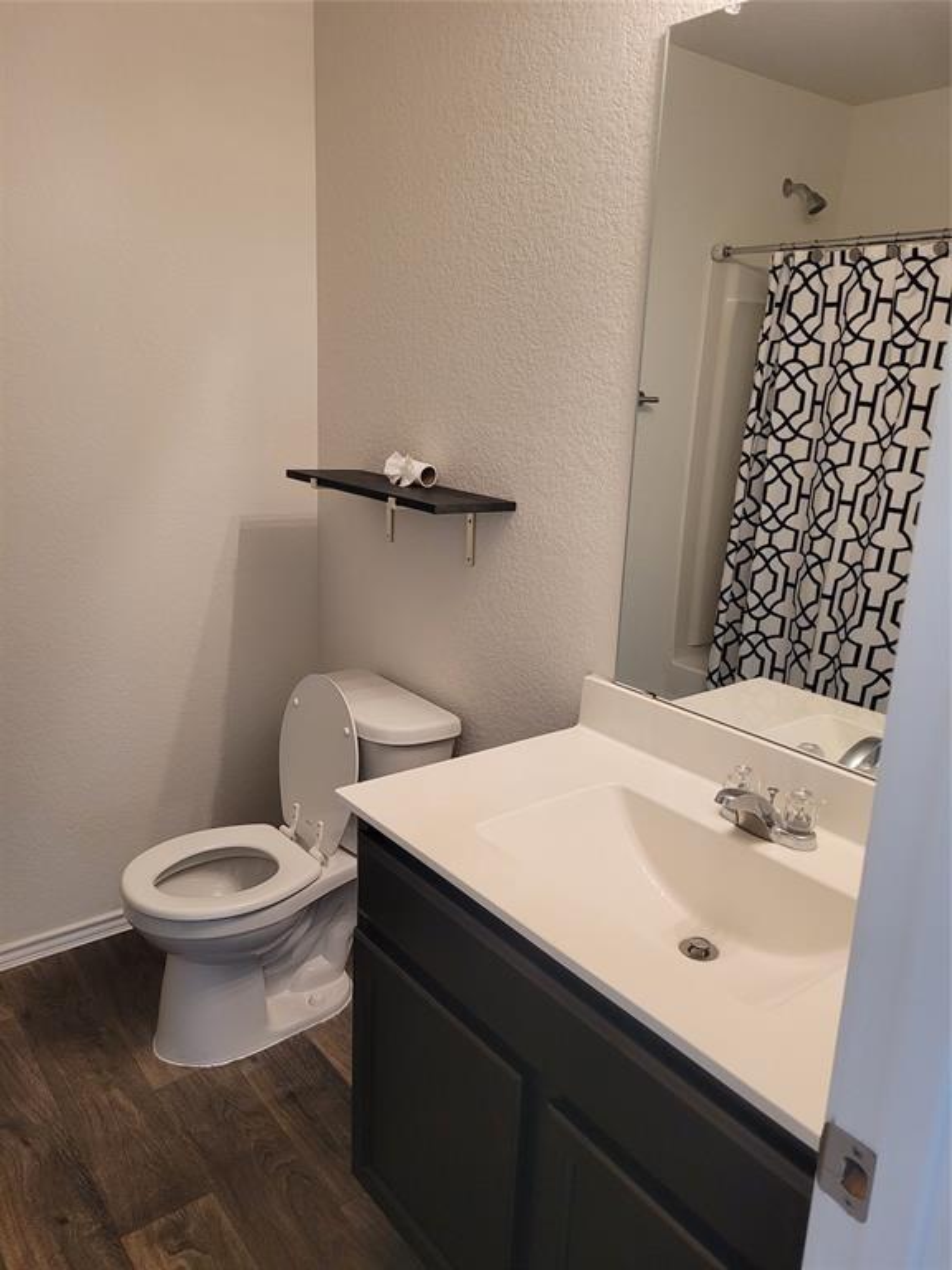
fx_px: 953
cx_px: 476
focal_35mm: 26
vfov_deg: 67.3
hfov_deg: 53.1
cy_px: 635
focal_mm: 5.4
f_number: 1.8
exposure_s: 1/120
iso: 320
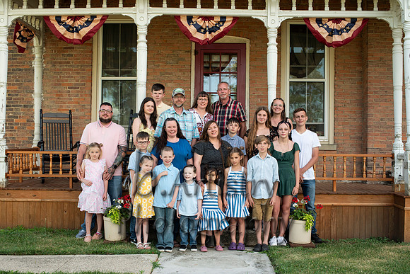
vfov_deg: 29.9
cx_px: 205
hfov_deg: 43.6
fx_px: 513
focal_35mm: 45
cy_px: 137
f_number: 8
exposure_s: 1/125
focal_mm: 45
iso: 320
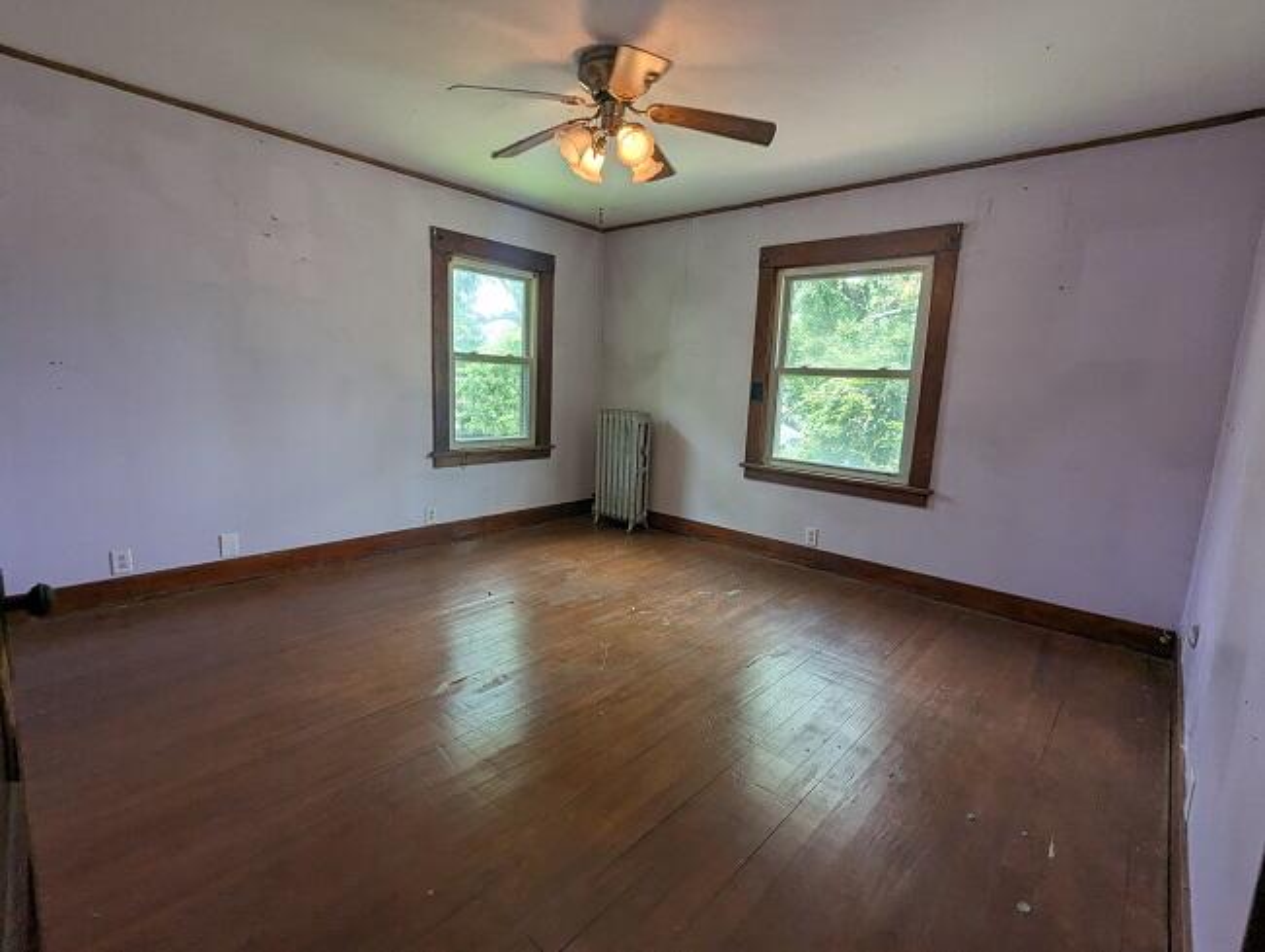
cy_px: 476
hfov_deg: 94.4
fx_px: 585
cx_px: 632
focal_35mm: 16
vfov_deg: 78.2
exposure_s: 1/121
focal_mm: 2.35
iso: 65
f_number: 2.2
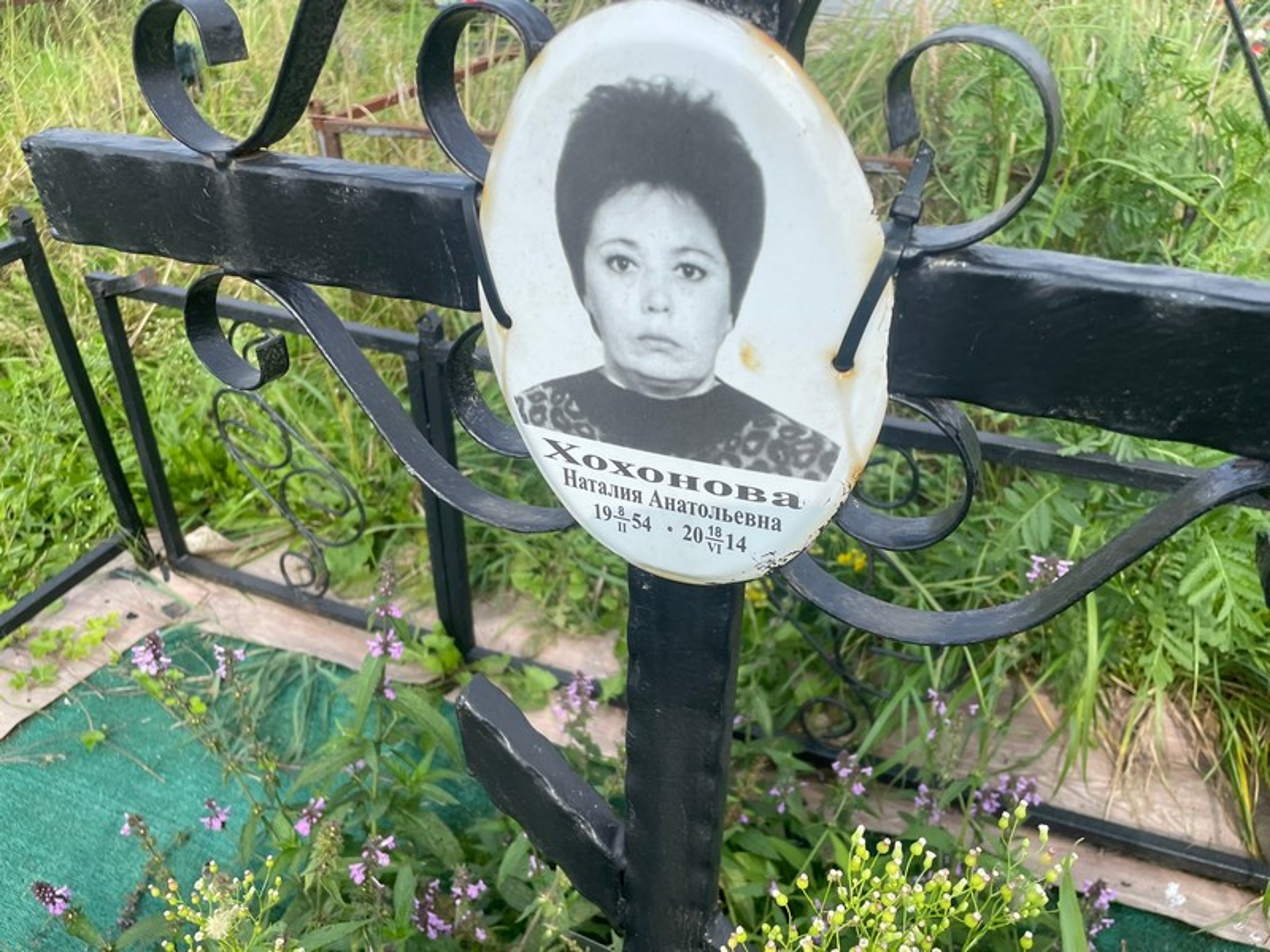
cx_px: 635
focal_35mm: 26
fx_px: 954
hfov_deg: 67.3
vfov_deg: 53.1
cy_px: 476
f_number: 1.6
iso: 32
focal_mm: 4.2
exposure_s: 1/1304
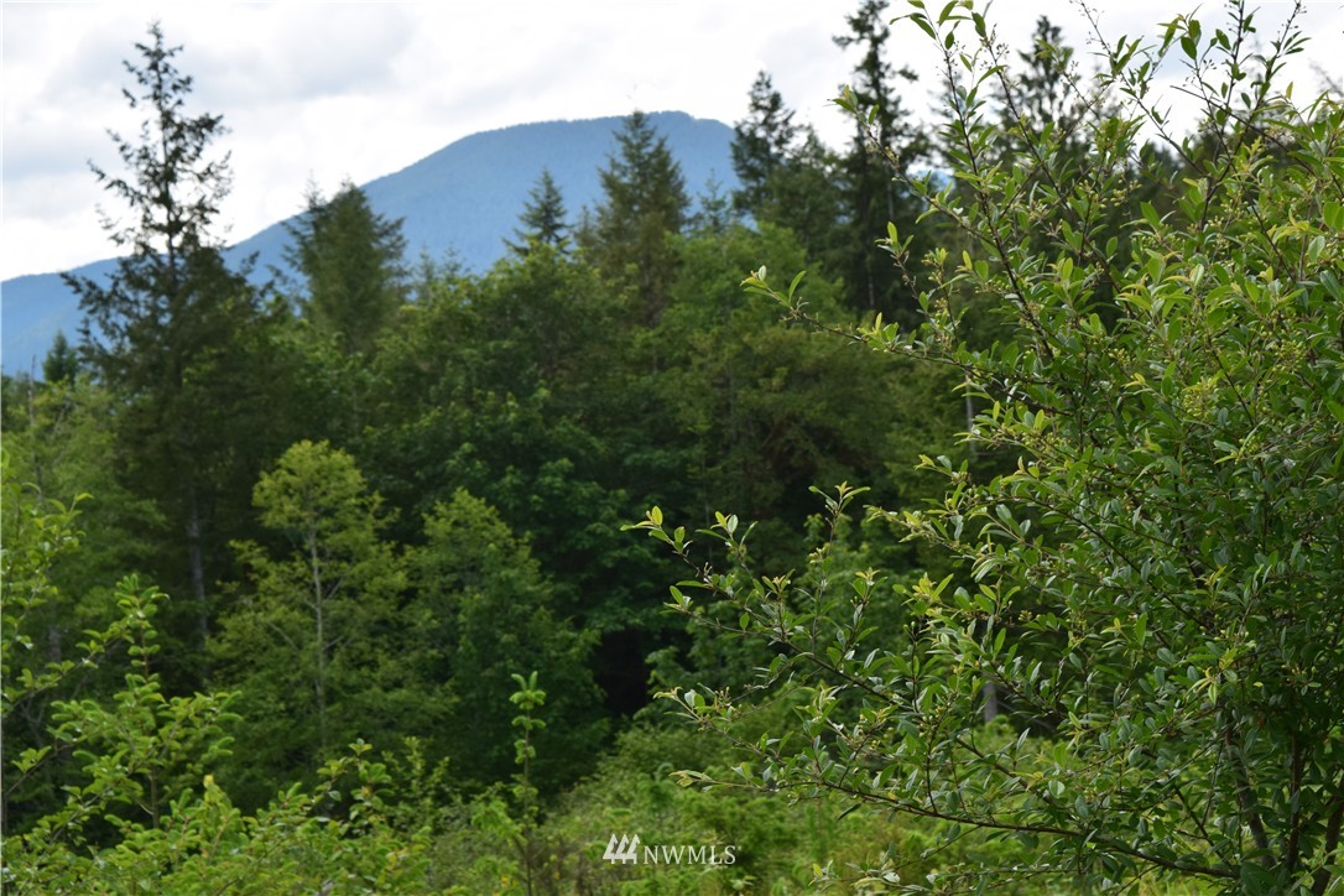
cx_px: 672
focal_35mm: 82
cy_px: 448
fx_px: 3080
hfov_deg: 24.6
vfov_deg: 16.6
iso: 400
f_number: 11
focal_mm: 55
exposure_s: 1/400
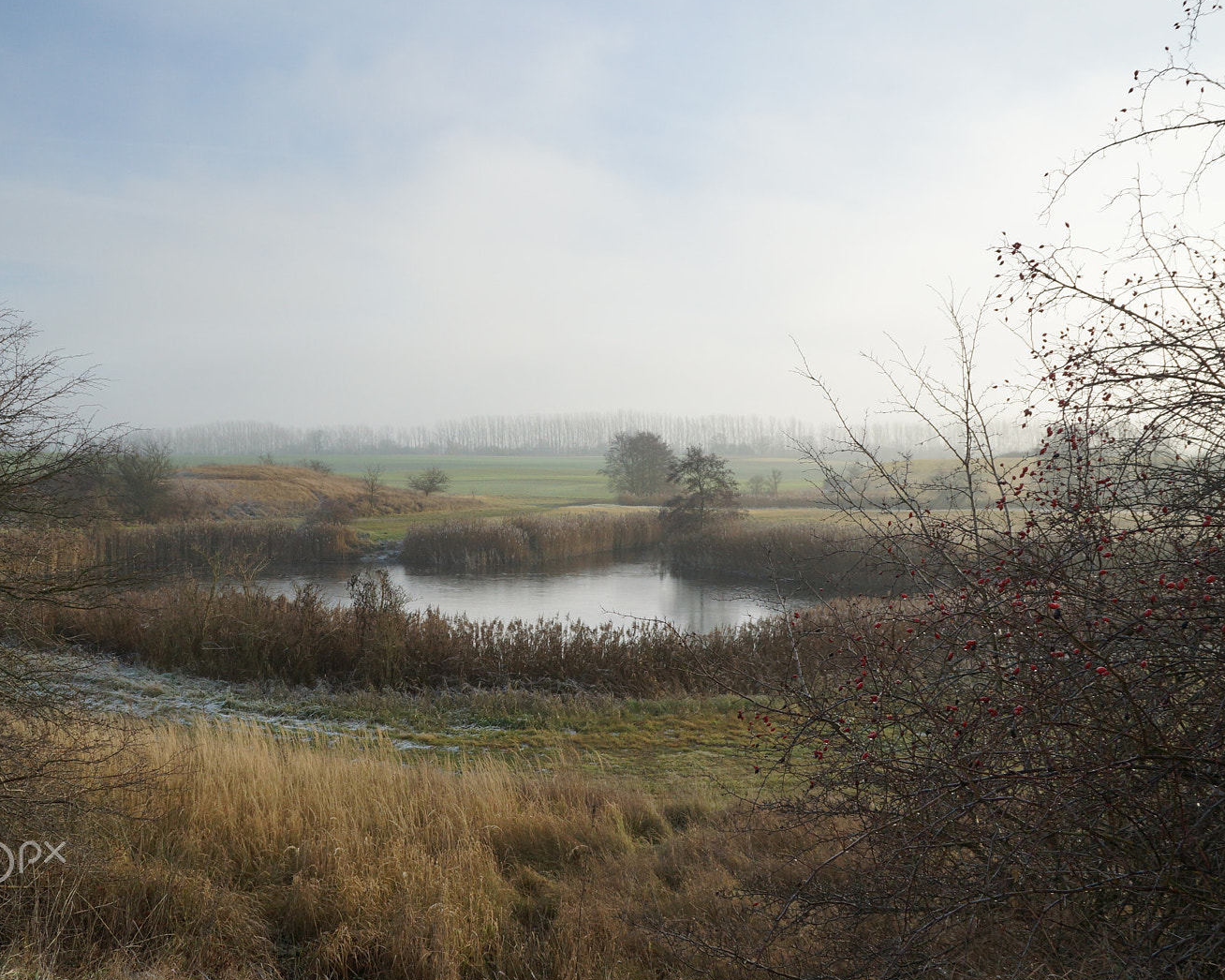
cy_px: 486
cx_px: 583
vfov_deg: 47.1
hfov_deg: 57.2
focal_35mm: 31
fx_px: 1124
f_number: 9
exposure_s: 1/80
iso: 200
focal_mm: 18
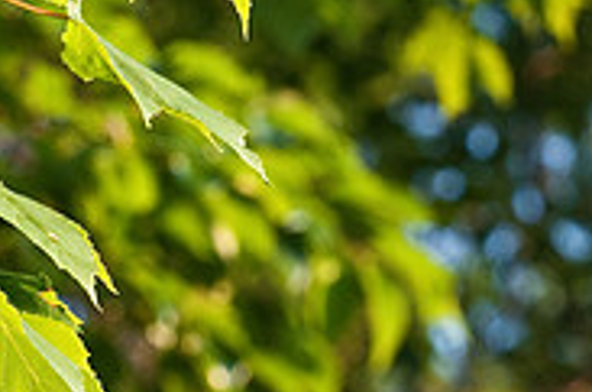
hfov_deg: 4.6
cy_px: 125
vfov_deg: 3.0
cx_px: -129
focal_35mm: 452
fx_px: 7407
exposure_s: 1/100
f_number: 9
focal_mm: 95
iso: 500
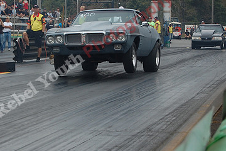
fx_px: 834
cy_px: 52
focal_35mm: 133
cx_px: 94
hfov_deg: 15.4
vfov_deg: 10.3
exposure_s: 1/1000
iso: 320
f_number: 5.6
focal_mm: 55
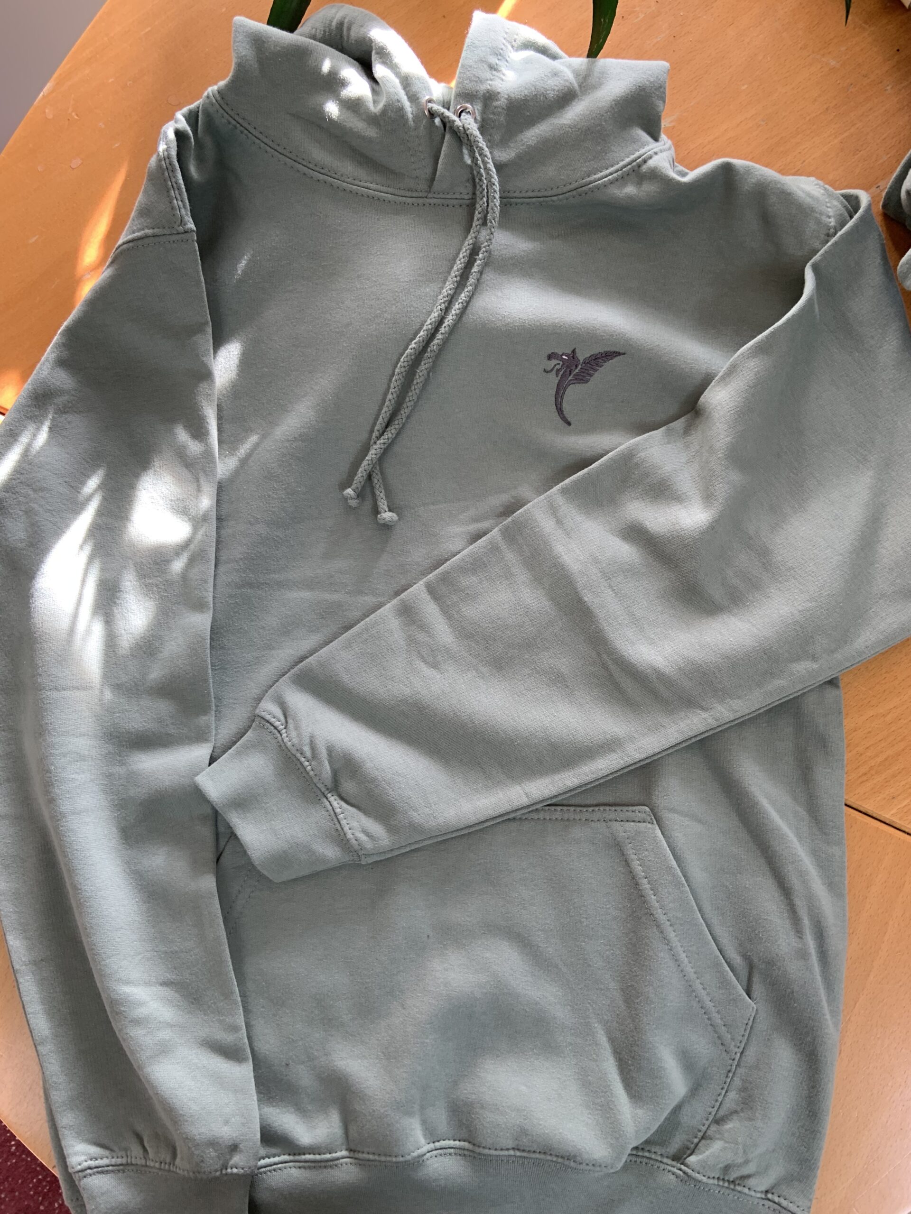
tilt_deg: -85.5
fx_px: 912
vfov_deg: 67.3
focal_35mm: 26
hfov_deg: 53.1
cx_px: 456
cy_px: 607
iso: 80
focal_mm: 4.25
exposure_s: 1/50
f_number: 1.8
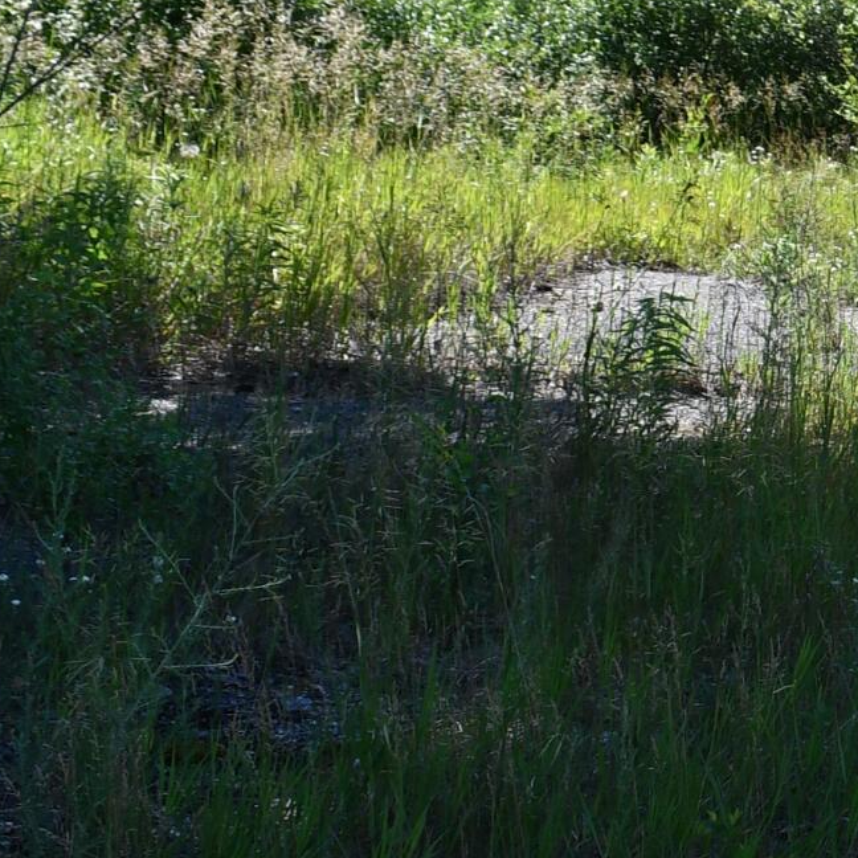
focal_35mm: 118
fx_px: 3309
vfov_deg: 14.8
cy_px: 318
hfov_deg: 13.5
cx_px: 1478
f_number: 8
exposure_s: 1/250
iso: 110
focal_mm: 20
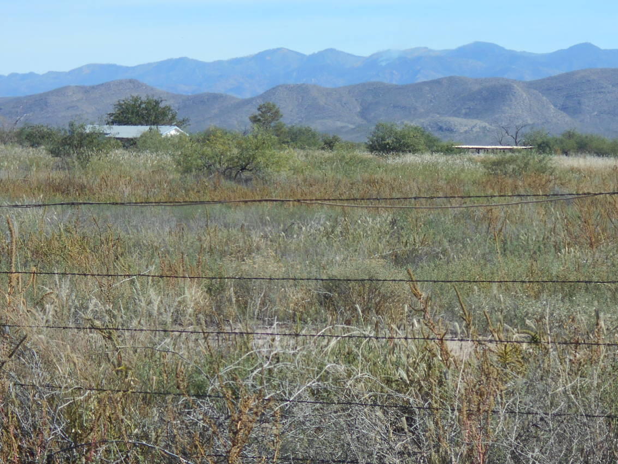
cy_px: 285
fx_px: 3286
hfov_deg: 10.7
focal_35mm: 184
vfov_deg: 8.1
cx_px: 393
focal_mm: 23
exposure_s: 1/320
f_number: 6.5
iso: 80
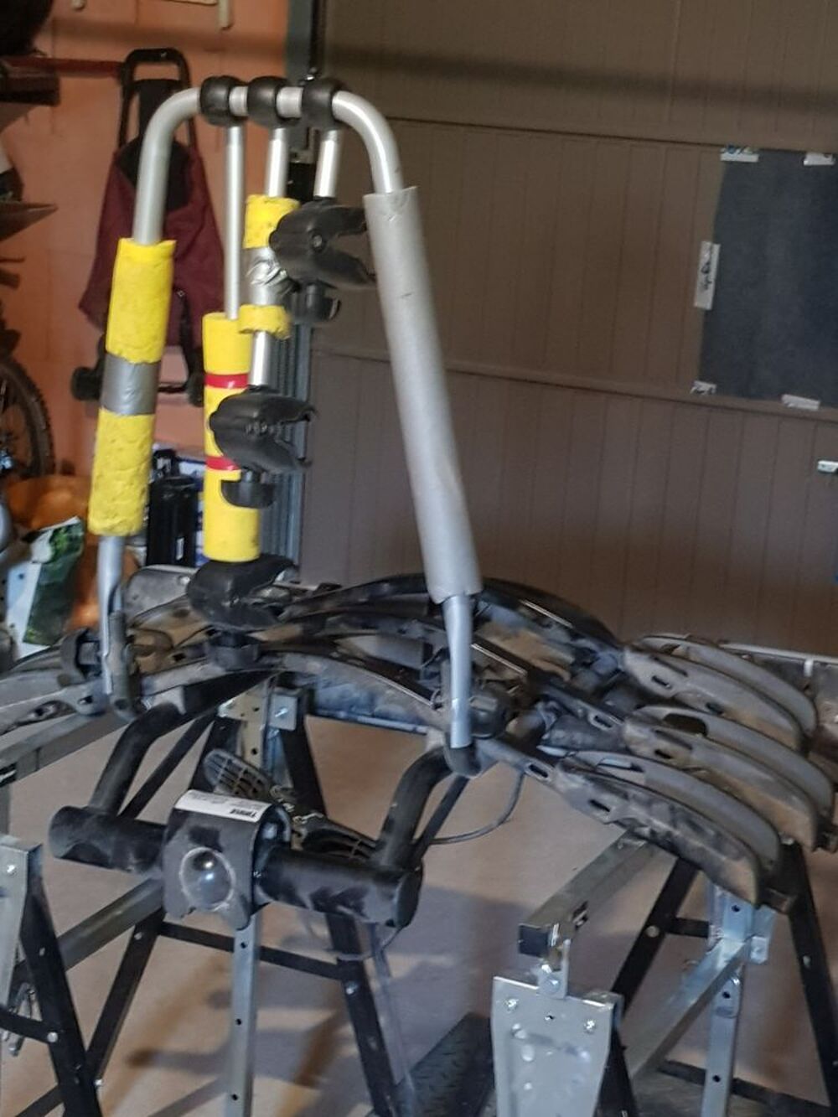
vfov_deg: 67.3
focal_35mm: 26
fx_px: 839
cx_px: 419
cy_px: 558
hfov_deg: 53.1
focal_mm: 4.2
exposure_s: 1/10
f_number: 1.7
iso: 400
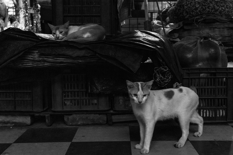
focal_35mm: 51
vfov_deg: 26.7
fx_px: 327
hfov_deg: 39.2
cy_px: 78
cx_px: 116
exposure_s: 1/250
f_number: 5.6
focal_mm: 33
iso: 6400
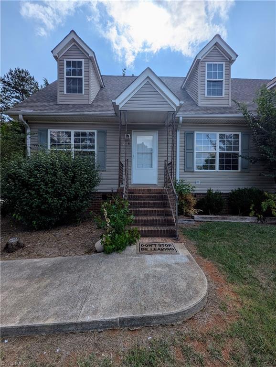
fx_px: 138
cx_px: 138
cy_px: 184
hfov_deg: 90.0
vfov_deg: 106.1
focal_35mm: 13
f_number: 2.2
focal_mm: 1.95
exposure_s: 1/2817
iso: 25
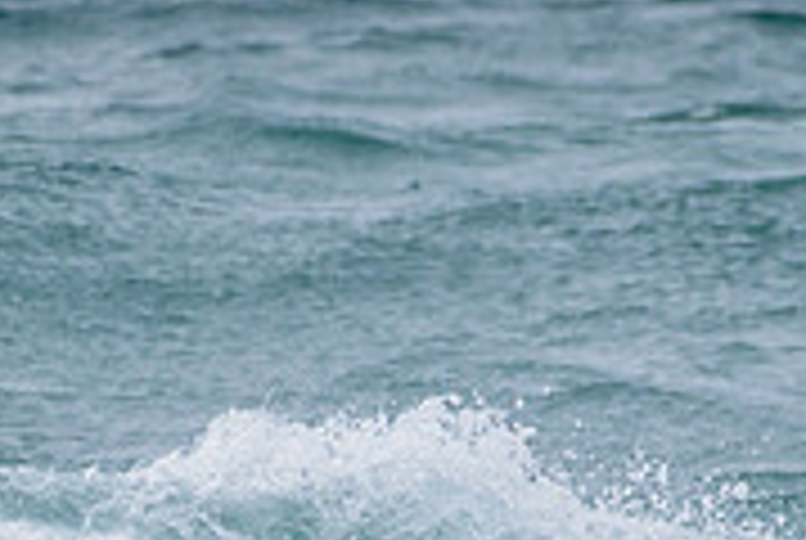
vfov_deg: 0.7
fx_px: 44425
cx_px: 1035
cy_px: 575
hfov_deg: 1.0
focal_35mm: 1981
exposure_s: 1/2000
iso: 450
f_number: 5.6
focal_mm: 500
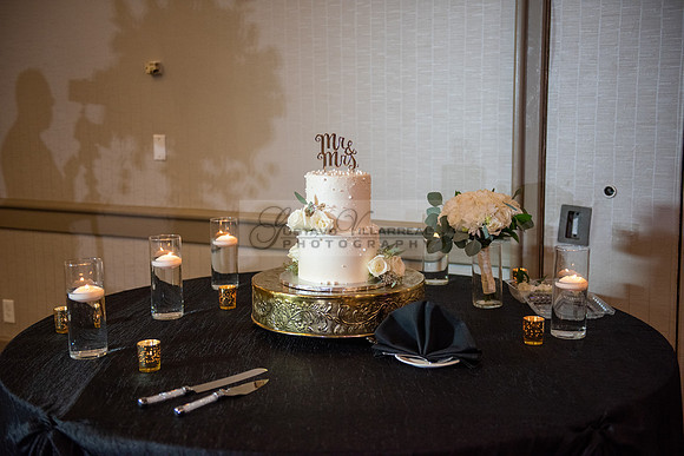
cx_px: 342
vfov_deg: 29.9
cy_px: 228
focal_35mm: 45
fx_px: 855
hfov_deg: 43.6
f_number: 2.8
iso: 1600
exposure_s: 1/200
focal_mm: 45
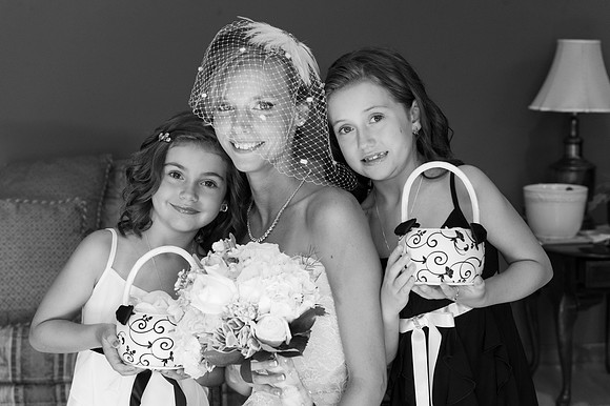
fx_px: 1016
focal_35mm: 60
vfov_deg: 22.6
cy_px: 203
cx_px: 305
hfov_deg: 33.4
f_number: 5.6
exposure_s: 1/80
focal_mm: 60
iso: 1250
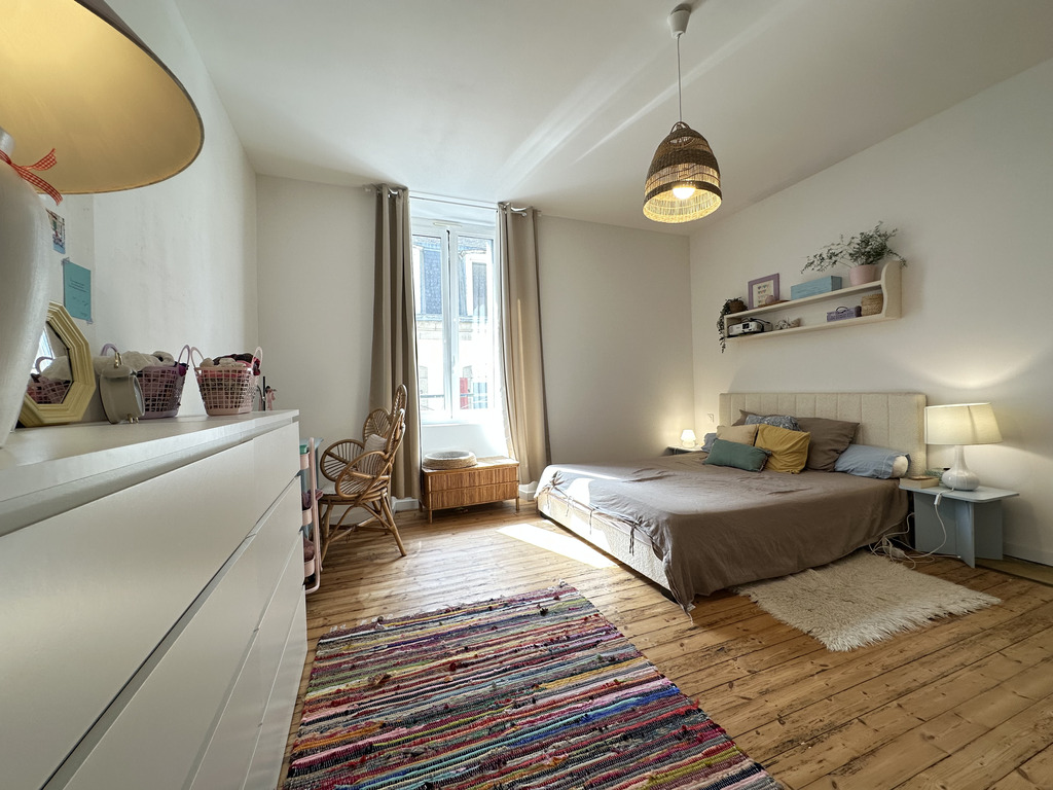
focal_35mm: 14
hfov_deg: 102.1
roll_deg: +1.1
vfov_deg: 85.7
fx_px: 426
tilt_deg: +0.9
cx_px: 526
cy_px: 395
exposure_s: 1/100
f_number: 2.2
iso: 125
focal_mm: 2.22
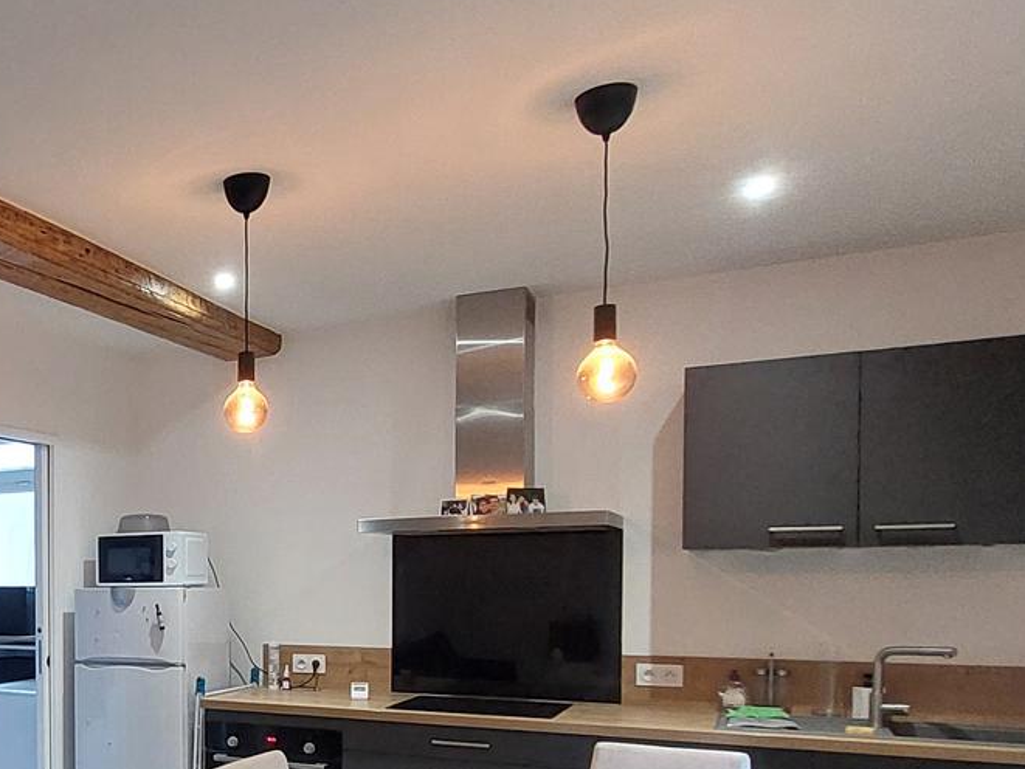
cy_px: 619
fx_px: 1007
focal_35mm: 34
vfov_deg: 40.1
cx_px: -23
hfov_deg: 44.8
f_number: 2.2
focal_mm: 1.74
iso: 320
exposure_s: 1/33
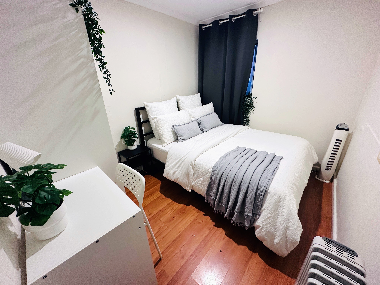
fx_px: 154
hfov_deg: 102.1
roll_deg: +1.7
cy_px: 142
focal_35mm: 14
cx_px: 190
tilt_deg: -22.2
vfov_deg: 85.7
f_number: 2.2
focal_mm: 2.22
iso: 200
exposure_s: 1/50
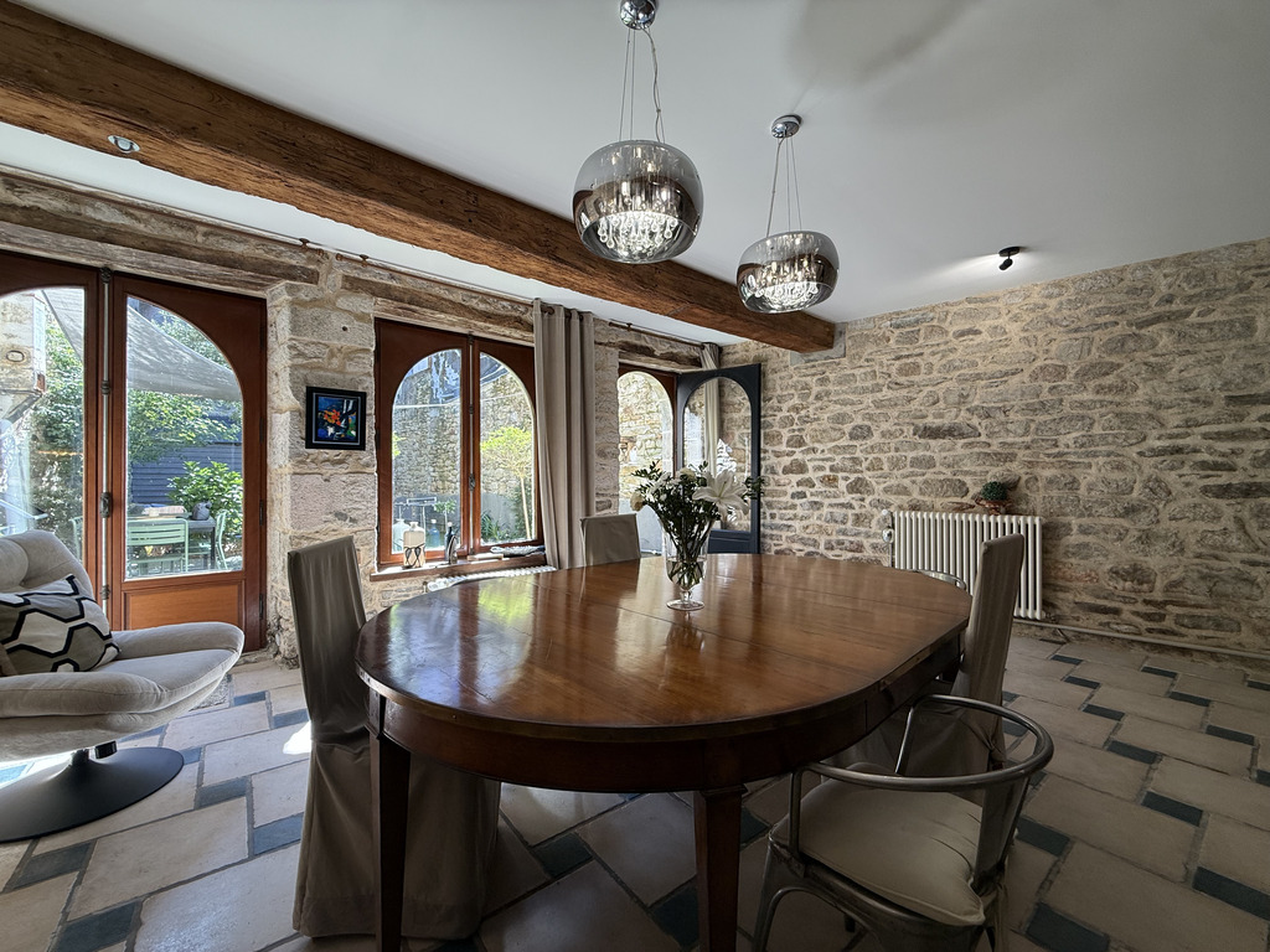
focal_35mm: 14
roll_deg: -0.7
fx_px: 514
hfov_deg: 102.1
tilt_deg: -0.4
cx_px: 635
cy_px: 476
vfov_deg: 85.7
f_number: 2.2
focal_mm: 2.22
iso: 64
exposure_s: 1/100
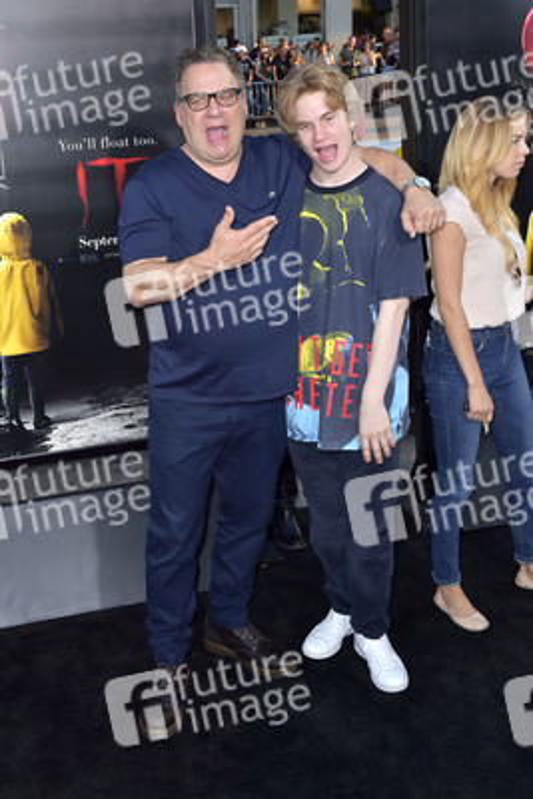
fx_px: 976
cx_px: 266
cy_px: 400
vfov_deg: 44.5
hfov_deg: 30.5
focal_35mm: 44
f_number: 6.3
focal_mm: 44
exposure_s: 1/250
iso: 640
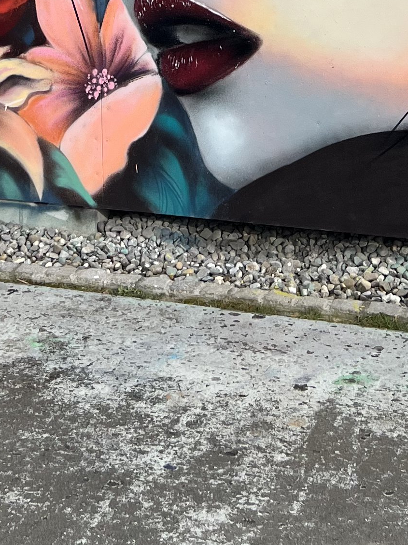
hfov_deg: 15.8
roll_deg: +1.7
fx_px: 1462
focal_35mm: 93
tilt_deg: +1.4
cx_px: 122
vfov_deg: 18.5
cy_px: -285
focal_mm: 5.7
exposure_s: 1/2353
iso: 50
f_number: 1.5
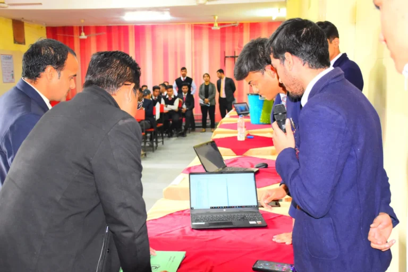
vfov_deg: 33.0
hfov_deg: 47.9
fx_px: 459
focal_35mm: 40
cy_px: 136
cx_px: 204
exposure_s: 1/60
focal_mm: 27
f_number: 4
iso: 1800
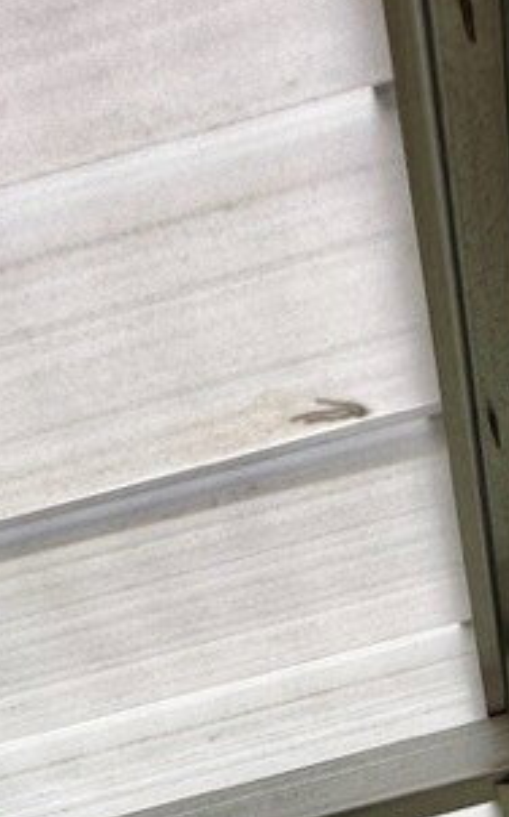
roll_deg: -0.4
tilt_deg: -6.0
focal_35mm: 63
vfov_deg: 19.2
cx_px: 585
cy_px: 1629
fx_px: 1402
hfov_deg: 19.5
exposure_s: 1/917
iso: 50
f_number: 2.2
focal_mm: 2.22
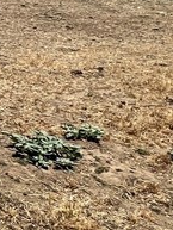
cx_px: -247
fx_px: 459
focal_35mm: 69
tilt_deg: -5.7
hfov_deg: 14.2
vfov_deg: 26.2
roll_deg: +1.7
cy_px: -18
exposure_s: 1/2660
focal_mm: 1.57
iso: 32
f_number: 1.8
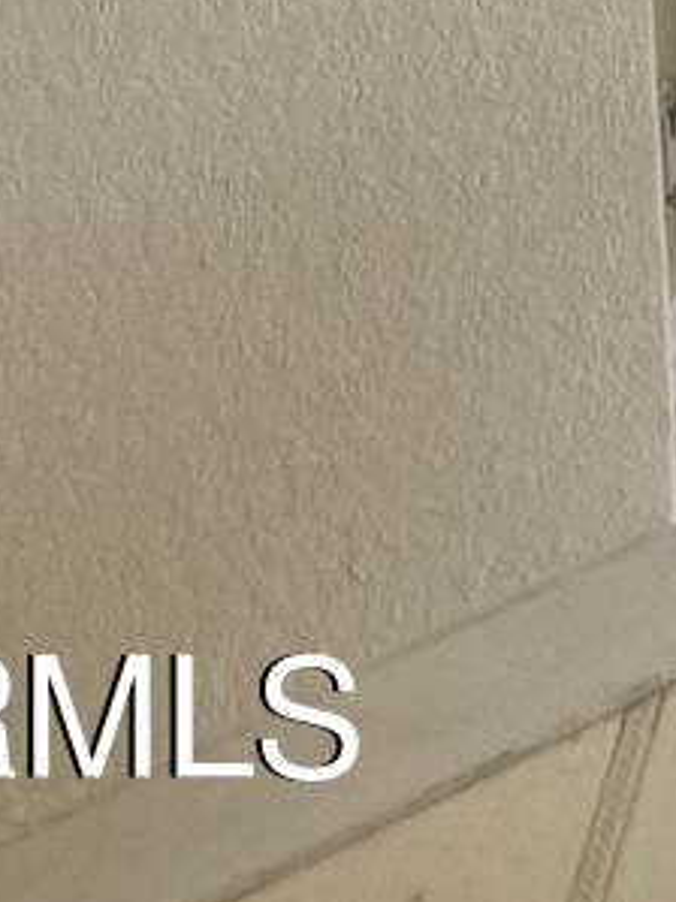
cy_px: -2069
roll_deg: +0.9
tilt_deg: -9.7
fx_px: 4534
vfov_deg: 8.7
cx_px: 1612
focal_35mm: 174
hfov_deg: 7.9
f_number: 1.8
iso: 100
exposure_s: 1/120
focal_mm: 4.25
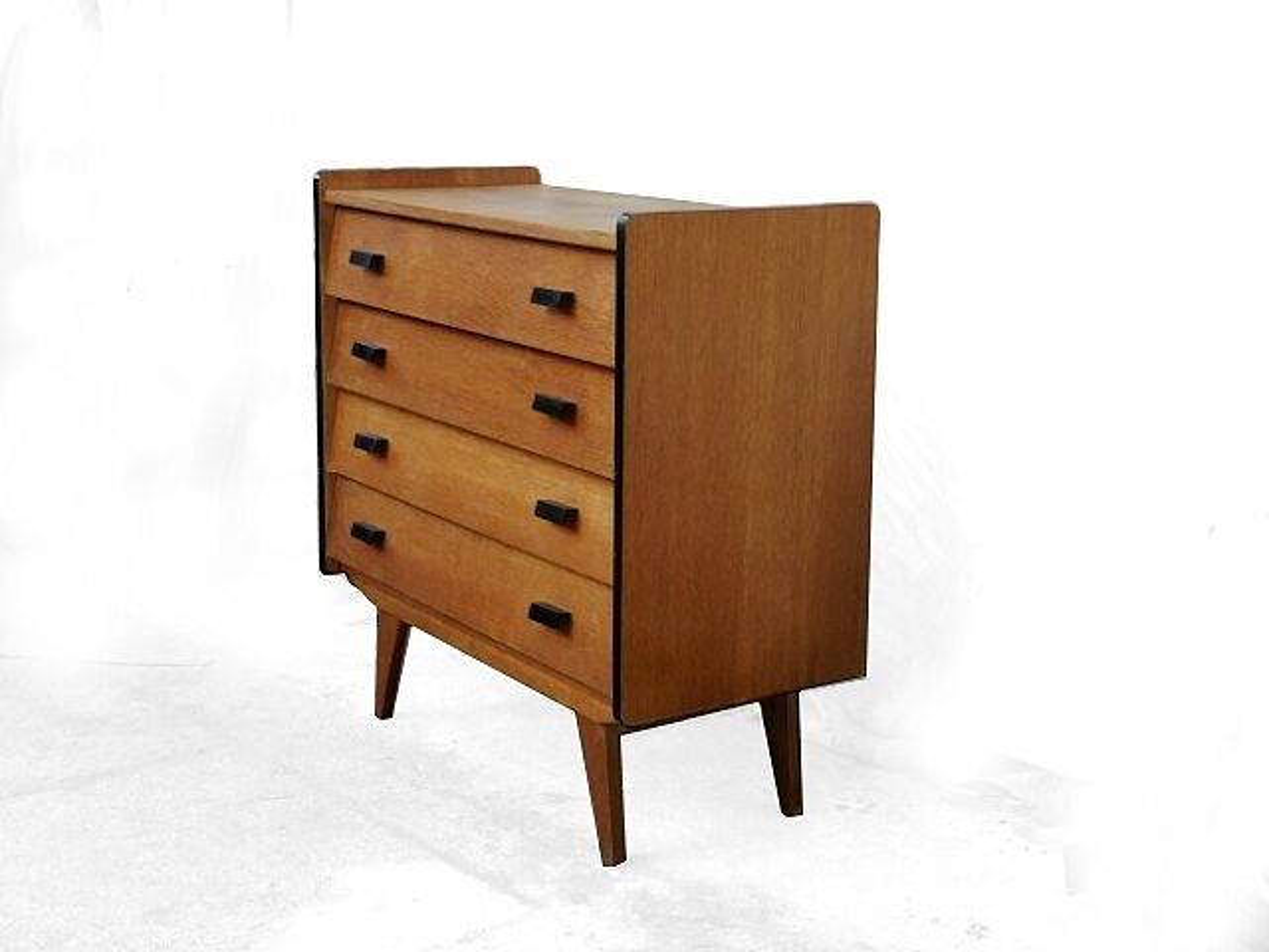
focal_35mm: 50
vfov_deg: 29.1
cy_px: 476
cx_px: 634
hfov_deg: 38.2
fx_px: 1833
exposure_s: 1/60
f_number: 4
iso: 200
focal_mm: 8.9
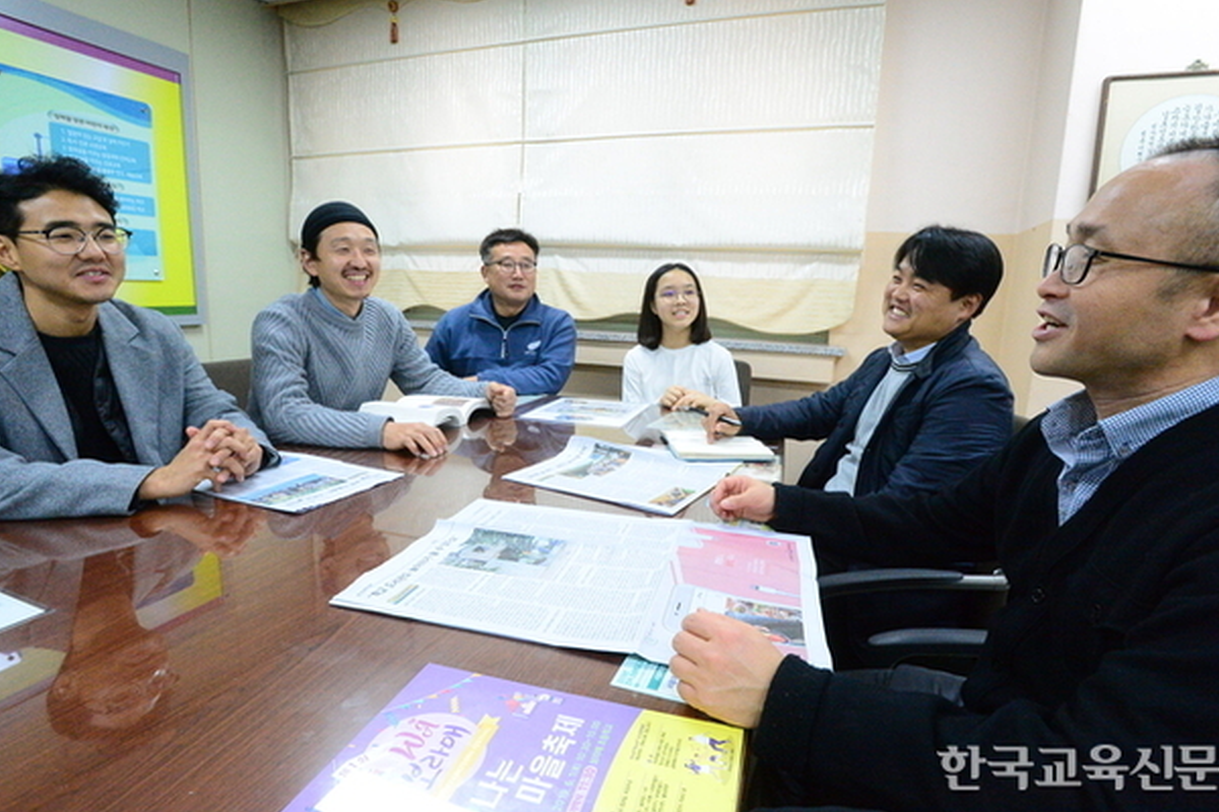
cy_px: 395
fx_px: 609
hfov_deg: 90.0
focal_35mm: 18
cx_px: 611
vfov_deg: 67.4
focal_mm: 17
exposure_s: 1/250
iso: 12800
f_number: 8
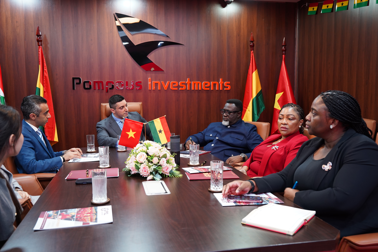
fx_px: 353
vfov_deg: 39.3
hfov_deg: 56.4
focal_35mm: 34
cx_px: 189
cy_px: 126
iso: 1600
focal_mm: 33.6
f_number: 4.5
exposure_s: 1/30
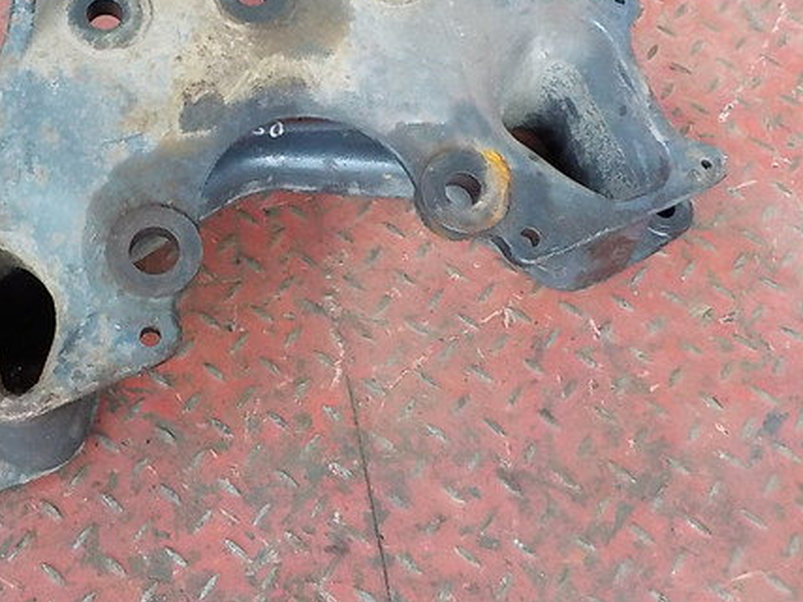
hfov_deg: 41.5
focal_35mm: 45
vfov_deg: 31.6
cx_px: 265
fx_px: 1044
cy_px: 152
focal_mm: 4.1
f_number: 3.3
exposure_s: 1/30
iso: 800
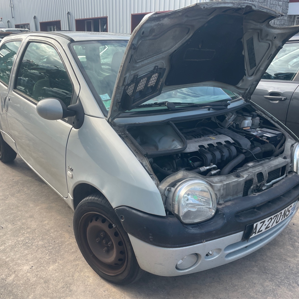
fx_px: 303
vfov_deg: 52.5
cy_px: 148
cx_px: 133
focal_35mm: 31
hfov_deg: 52.4
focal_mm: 4.2
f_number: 1.6
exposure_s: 1/875
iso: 32
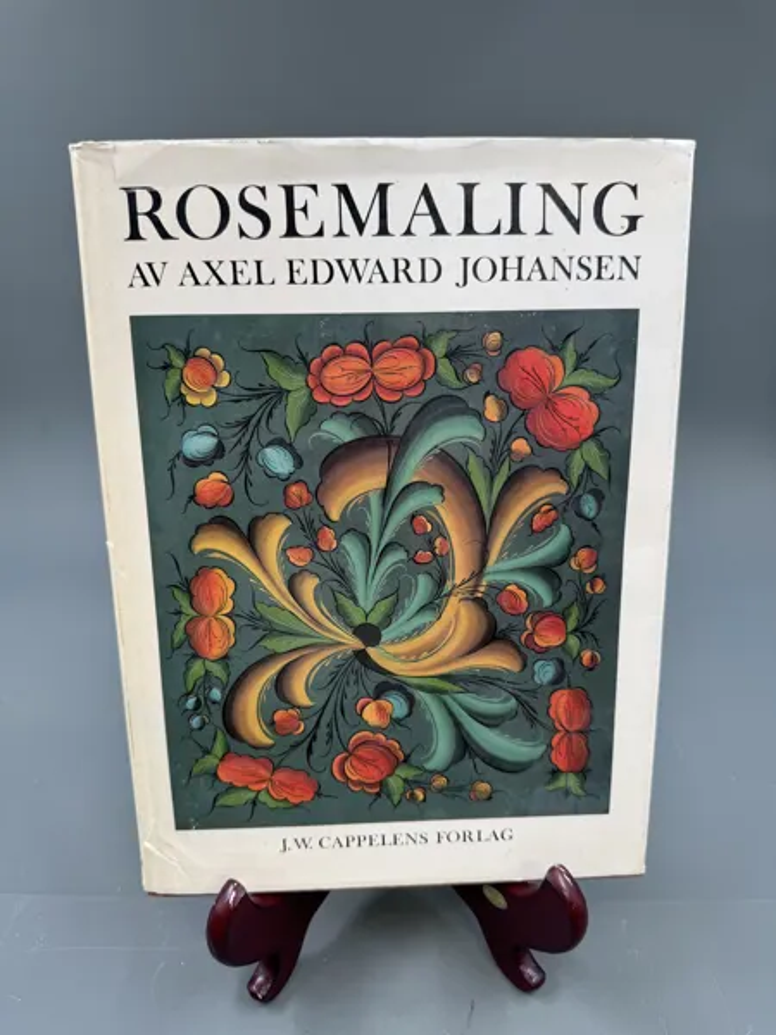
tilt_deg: -29.6
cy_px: 518
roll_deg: +1.7
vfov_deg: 71.6
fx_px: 717
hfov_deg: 56.8
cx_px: 388
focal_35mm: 24
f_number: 1.78
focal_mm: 6.76
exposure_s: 1/142
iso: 64
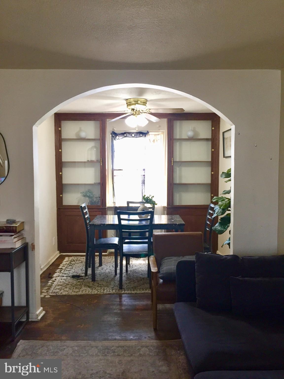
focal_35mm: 29
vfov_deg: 61.7
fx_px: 317
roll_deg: +0.8
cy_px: 190
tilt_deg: -3.5
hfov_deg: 48.2
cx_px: 142
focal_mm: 4.15
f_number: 2.2
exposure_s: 1/30
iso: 100
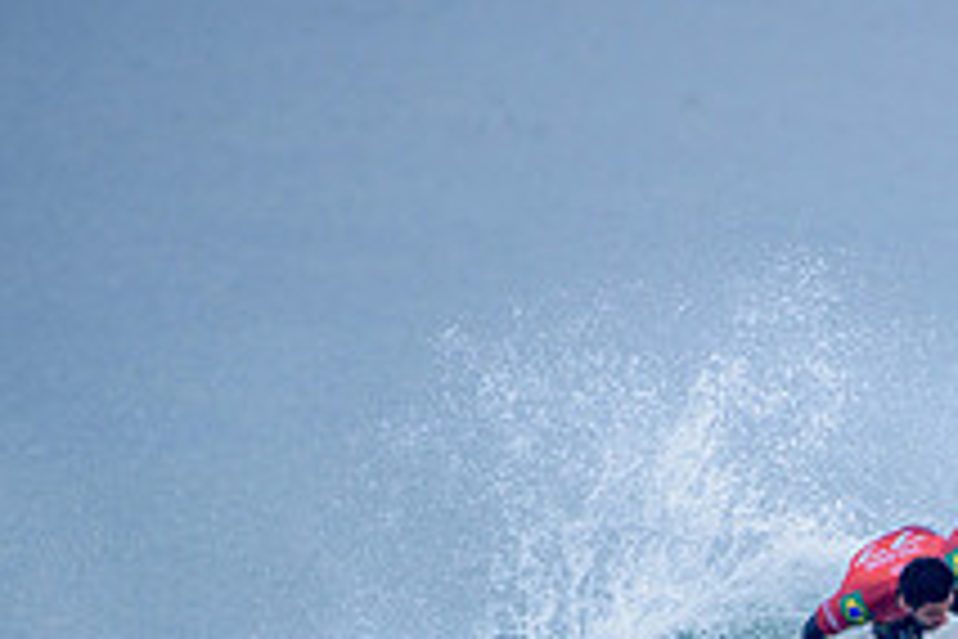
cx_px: 1084
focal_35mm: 1363
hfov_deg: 1.5
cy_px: 718
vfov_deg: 1.0
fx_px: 36268
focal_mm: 500
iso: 360
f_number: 5.6
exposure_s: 1/2000
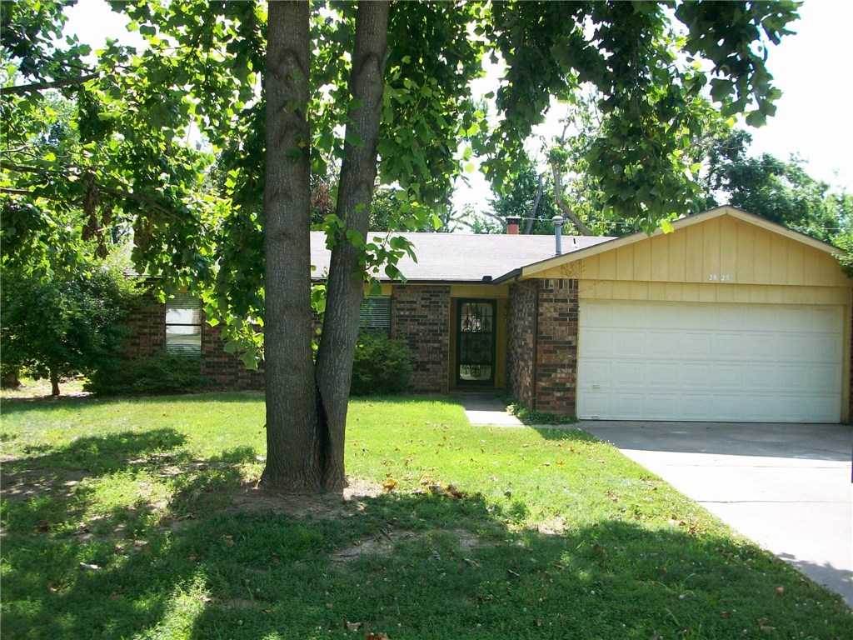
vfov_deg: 41.8
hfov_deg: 54.0
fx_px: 838
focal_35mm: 34
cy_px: 320
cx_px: 426
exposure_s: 1/330
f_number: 2.8
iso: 80
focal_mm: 5.7
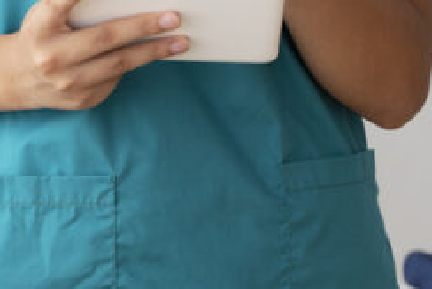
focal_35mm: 256
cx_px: 66
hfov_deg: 8.0
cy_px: -264
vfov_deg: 5.3
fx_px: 3074
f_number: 4.5
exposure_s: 1/320
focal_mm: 61
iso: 320
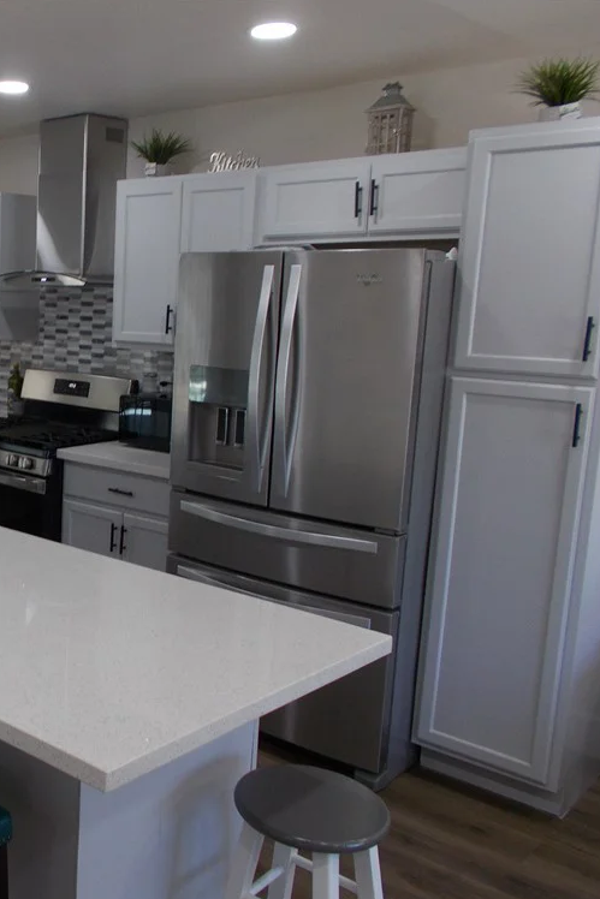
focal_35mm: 37
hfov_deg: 33.3
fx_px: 924
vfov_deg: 51.9
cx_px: 16
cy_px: 456
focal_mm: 4.6
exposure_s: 1/25
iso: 100
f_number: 3.2
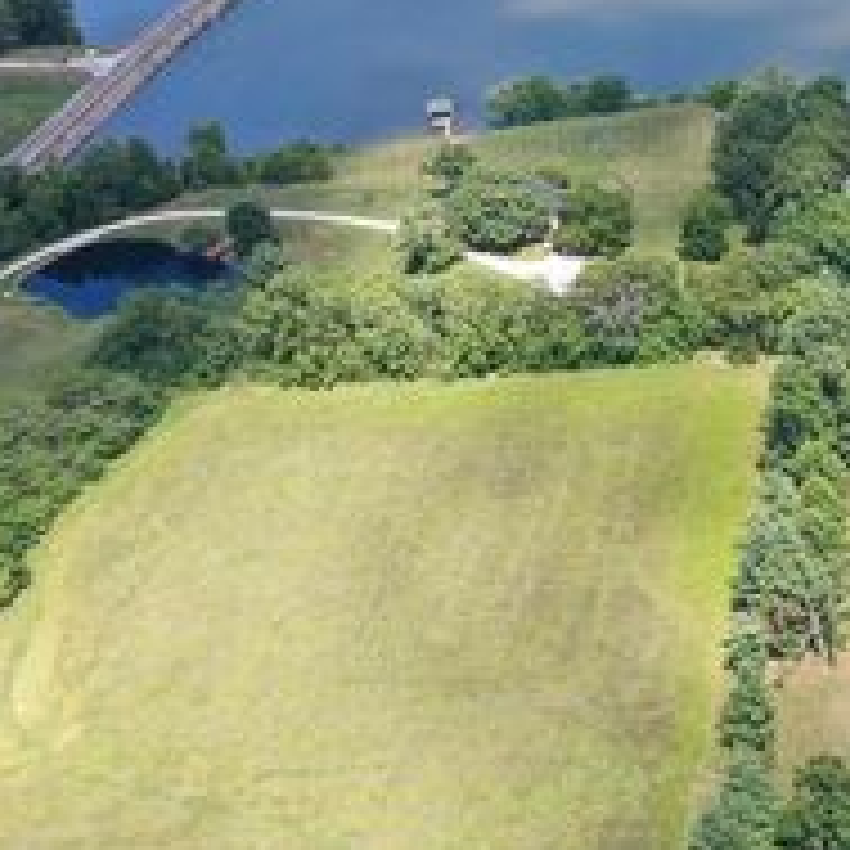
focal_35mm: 63
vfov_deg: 27.0
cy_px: 218
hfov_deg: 24.5
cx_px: 1043
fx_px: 1750
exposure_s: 1/240
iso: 100
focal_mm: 10.26
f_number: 5
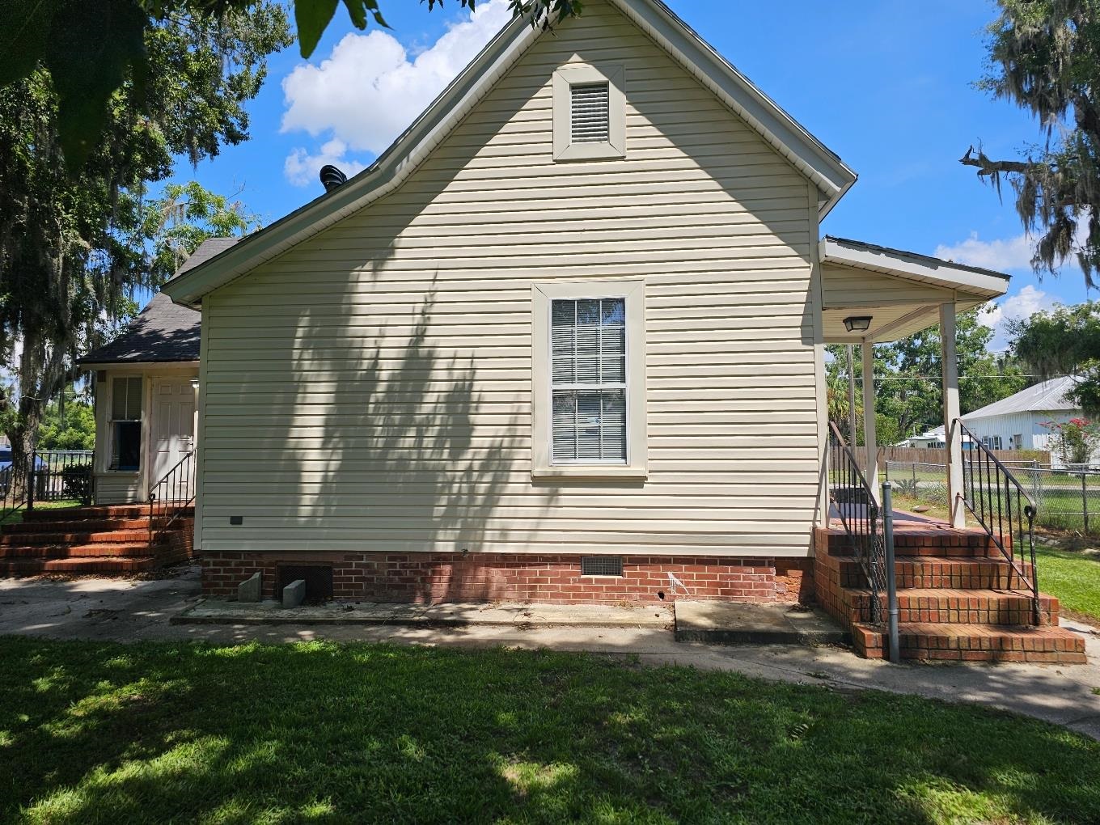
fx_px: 731
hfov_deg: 73.9
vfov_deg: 58.9
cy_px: 412
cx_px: 550
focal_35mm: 23
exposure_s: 1/703
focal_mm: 6.3
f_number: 1.7
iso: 10
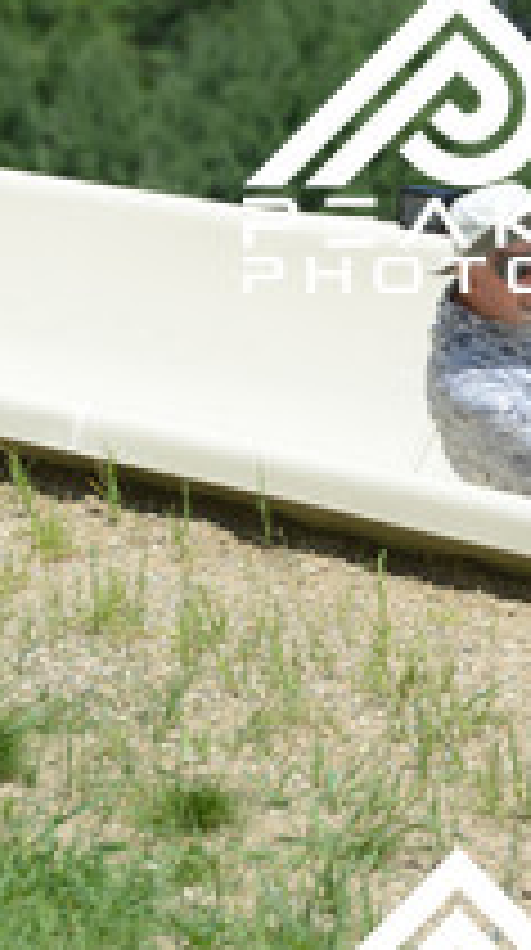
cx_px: 716
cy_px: 570
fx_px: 9755
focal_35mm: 388
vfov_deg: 5.6
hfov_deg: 3.1
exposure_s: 1/1250
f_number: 6.3
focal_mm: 195
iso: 400
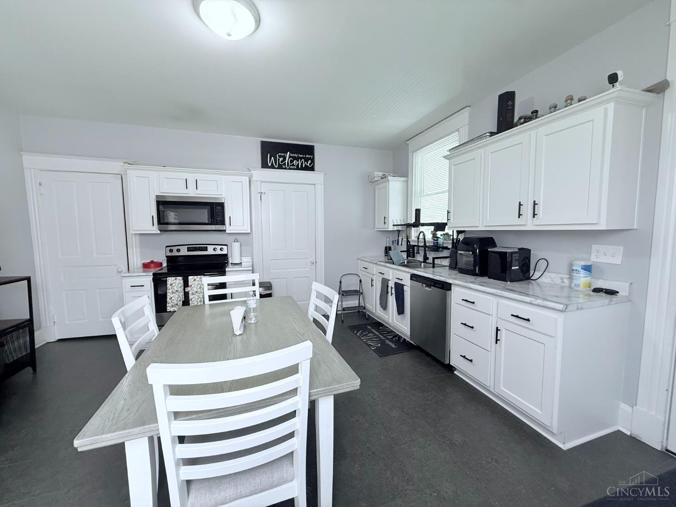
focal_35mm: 14
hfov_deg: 102.1
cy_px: 254
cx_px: 338
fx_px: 273
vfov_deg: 85.7
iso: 250
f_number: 2.2
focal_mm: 2.22
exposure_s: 1/120
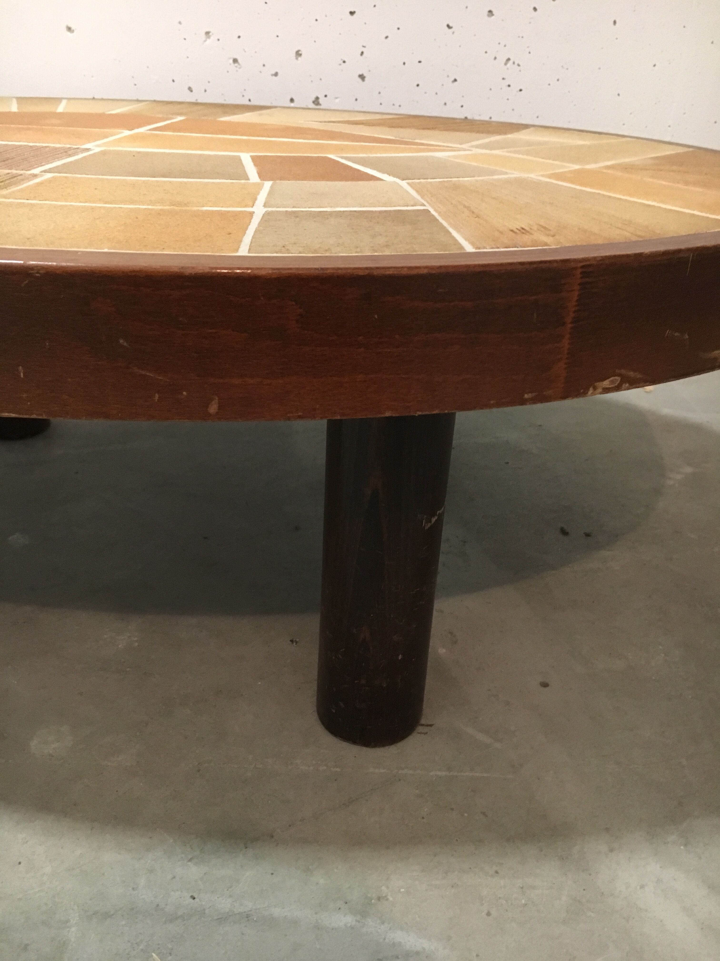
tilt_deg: -28.7
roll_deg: -1.2
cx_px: 360
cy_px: 480
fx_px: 804
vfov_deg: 61.7
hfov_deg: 48.2
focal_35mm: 29
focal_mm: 4.15
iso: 200
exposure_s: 1/17
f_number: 2.2
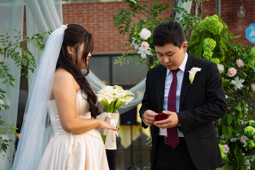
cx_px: 124
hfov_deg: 27.7
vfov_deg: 18.7
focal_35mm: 73
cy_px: 88
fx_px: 517
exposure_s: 1/250
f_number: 3.2
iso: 400
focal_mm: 70
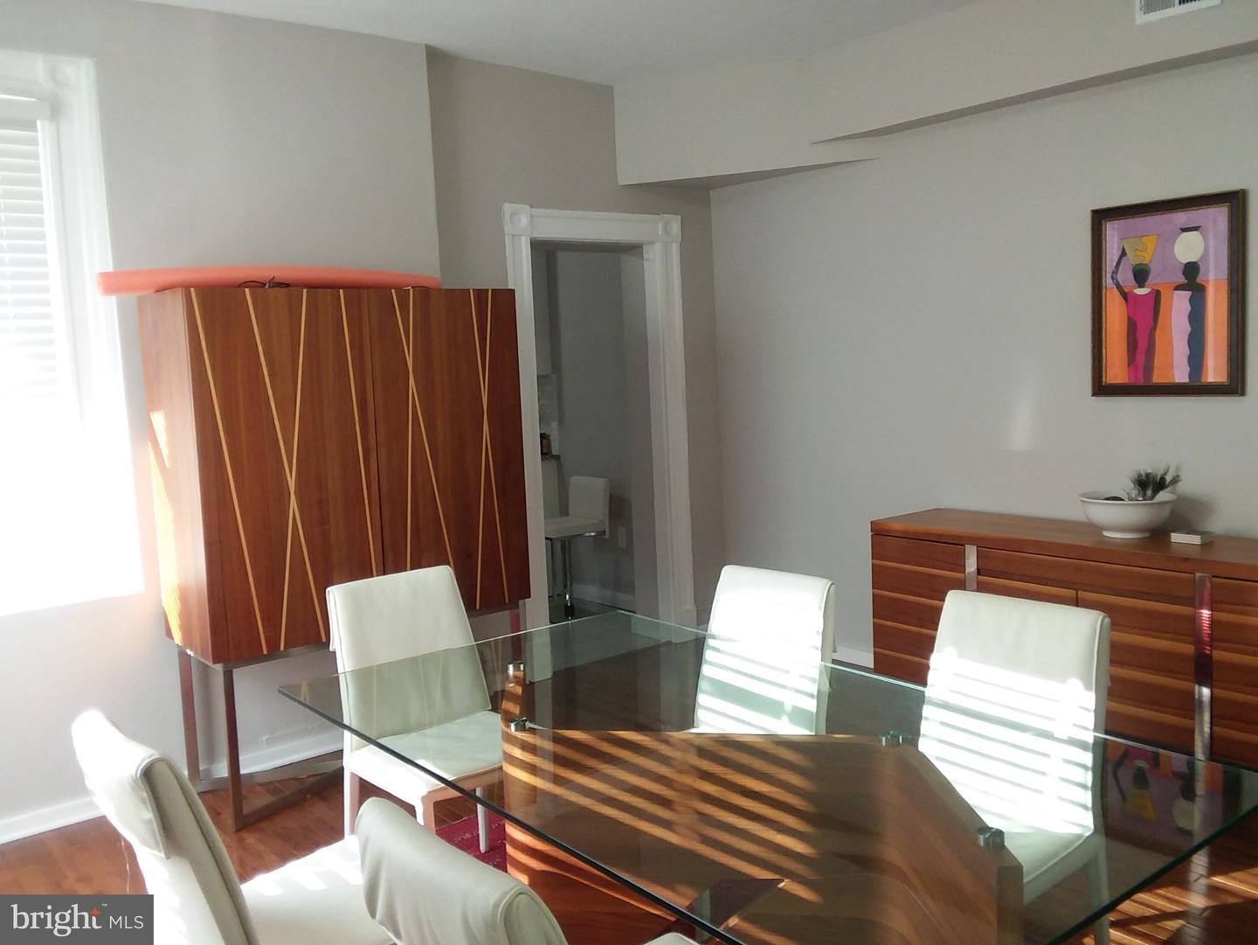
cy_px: 472
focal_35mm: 29
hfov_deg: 61.6
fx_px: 1054
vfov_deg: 48.3
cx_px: 629
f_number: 1.9
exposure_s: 1/30
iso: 64
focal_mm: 2.47
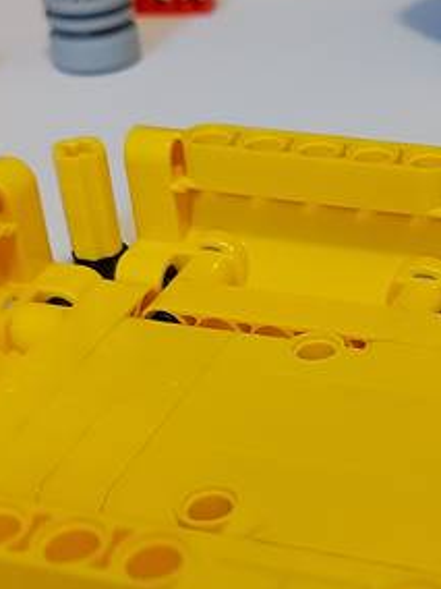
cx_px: 414
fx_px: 1291
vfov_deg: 25.6
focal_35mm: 76
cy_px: 345
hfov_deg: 19.0
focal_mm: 5.23
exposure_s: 1/50
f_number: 1.8
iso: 250
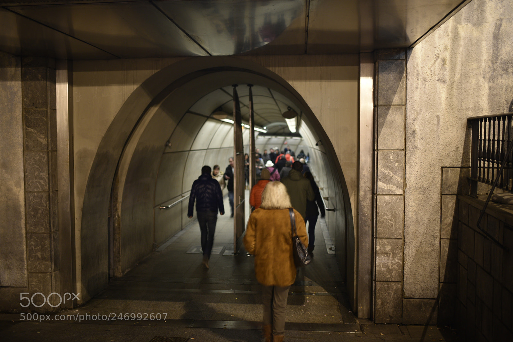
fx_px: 499
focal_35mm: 35
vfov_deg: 37.9
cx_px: 256
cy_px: 171
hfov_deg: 54.4
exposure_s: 1/13
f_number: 1.4
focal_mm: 35
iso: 200
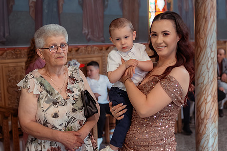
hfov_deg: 38.2
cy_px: 71
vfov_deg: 26.0
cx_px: 117
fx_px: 328
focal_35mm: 52
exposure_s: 1/200
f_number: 2.2
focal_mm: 35
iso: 1600
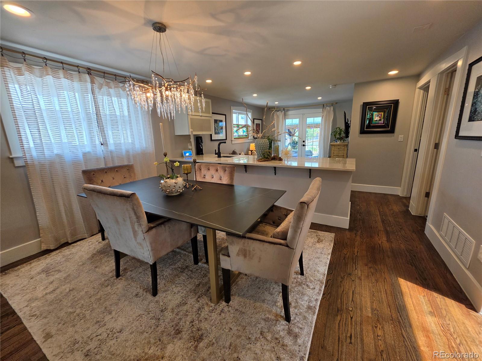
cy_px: 180
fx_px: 181
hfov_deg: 106.2
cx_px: 241
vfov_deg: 89.9
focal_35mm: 13
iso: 64
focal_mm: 2.2
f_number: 1.9
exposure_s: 1/120
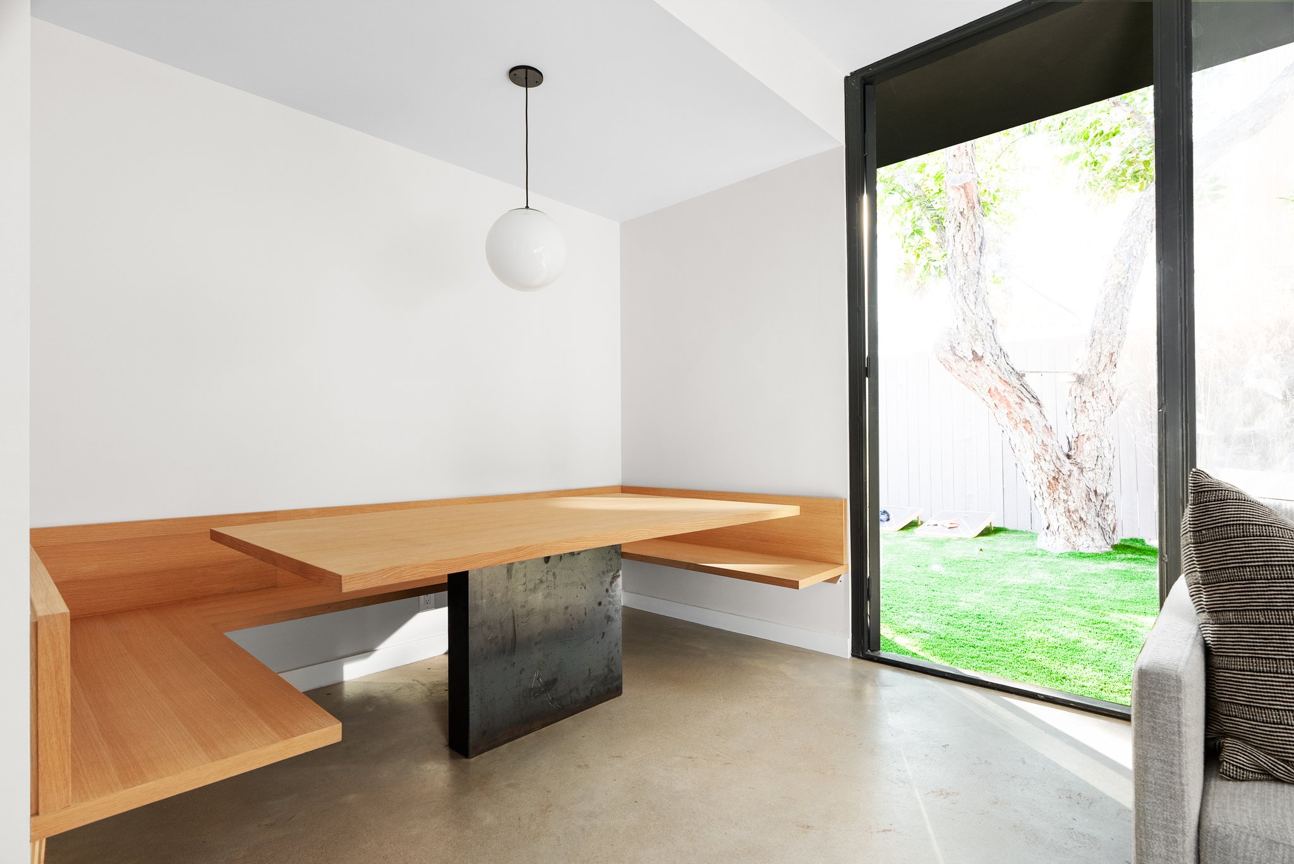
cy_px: 432
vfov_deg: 70.5
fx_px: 611
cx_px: 647
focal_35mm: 17
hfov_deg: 93.3
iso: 640
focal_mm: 17
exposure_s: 1/40
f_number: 5.6
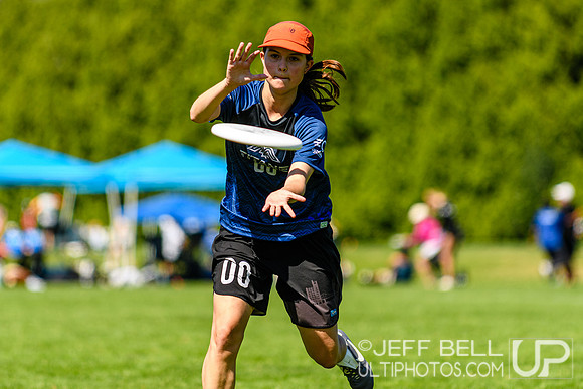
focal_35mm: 377
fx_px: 6103
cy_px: 145
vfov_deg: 3.7
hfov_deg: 5.5
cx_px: 292
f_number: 3.2
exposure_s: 1/1250
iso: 140
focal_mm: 200
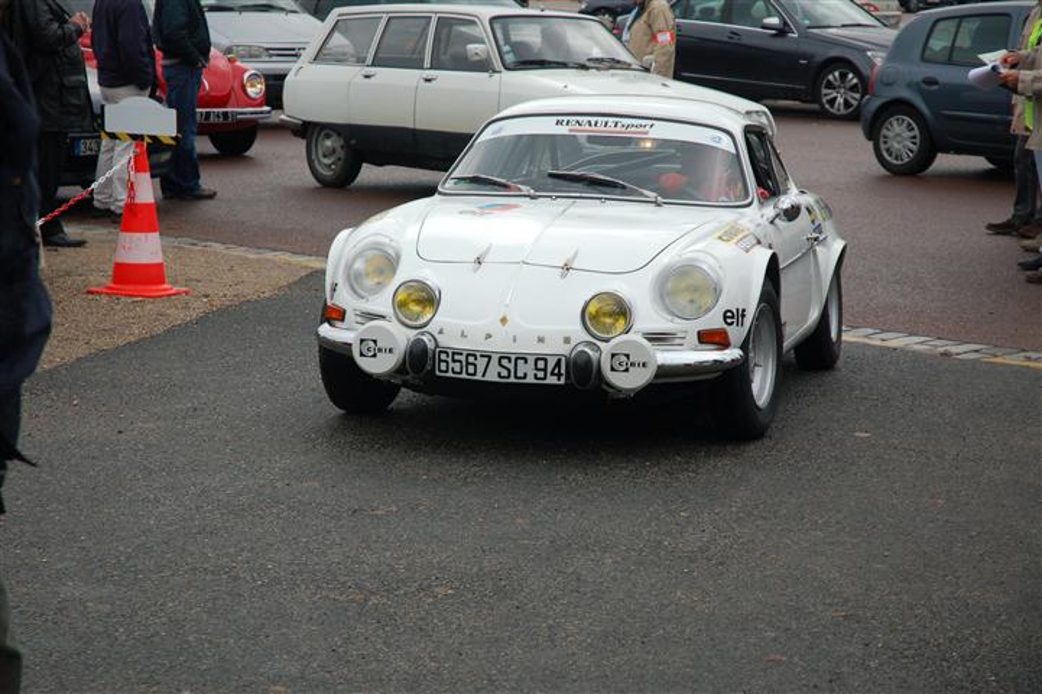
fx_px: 3038
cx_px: 521
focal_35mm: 105
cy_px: 347
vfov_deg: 13.0
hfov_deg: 19.5
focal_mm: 70
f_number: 5
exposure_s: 1/400
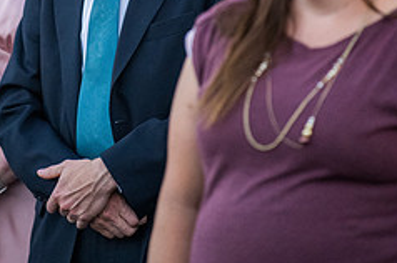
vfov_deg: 2.3
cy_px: -50
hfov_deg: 3.5
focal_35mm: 585
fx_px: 6442
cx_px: 77
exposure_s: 1/1600
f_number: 2.8
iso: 4000
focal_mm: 200
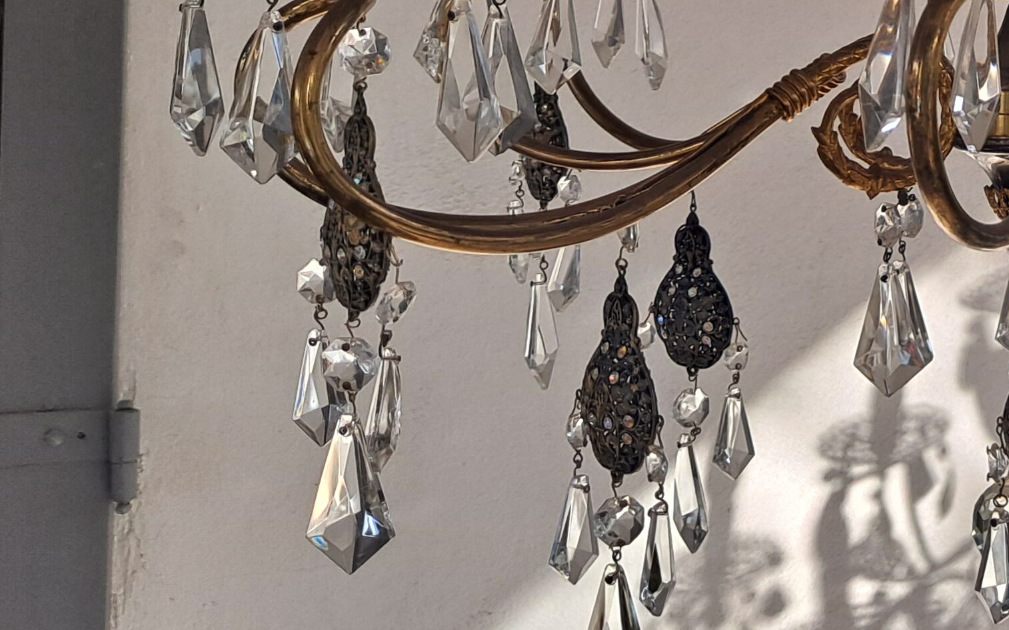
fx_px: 1925
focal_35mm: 70
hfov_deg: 26.0
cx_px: 1232
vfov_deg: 17.9
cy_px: -79
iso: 32
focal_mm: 4.6
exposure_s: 1/417
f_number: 2
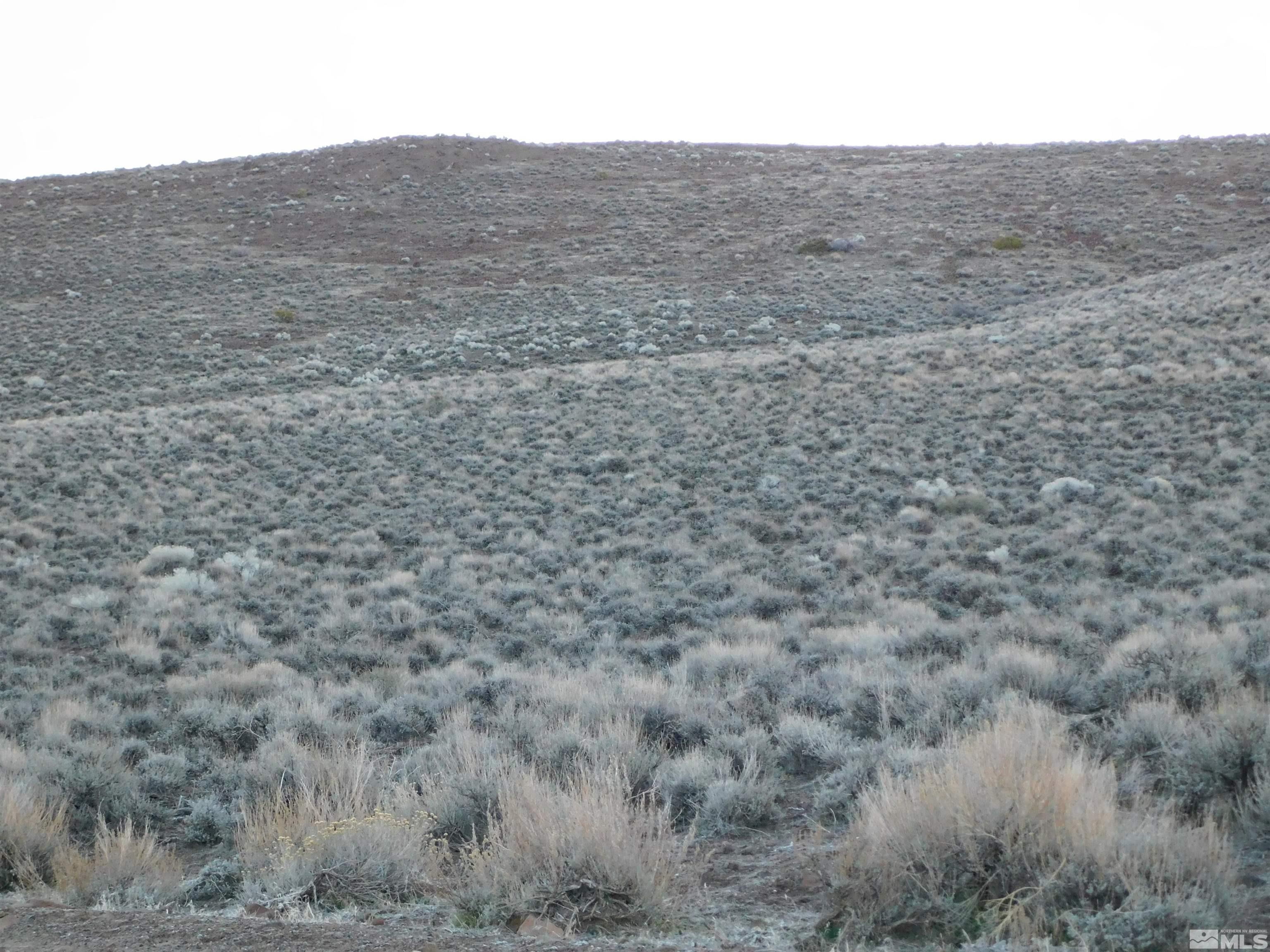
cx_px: 635
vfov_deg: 16.2
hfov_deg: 21.5
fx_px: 3339
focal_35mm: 91
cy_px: 476
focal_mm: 16.1
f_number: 4.5
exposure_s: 1/125
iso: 400
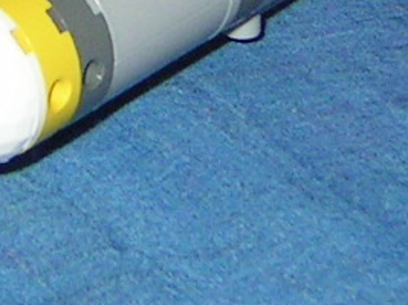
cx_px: -18
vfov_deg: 5.4
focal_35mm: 270
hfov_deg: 7.3
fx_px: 3181
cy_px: -177
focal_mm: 7.1
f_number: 3.3
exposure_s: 1/38.1
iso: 100
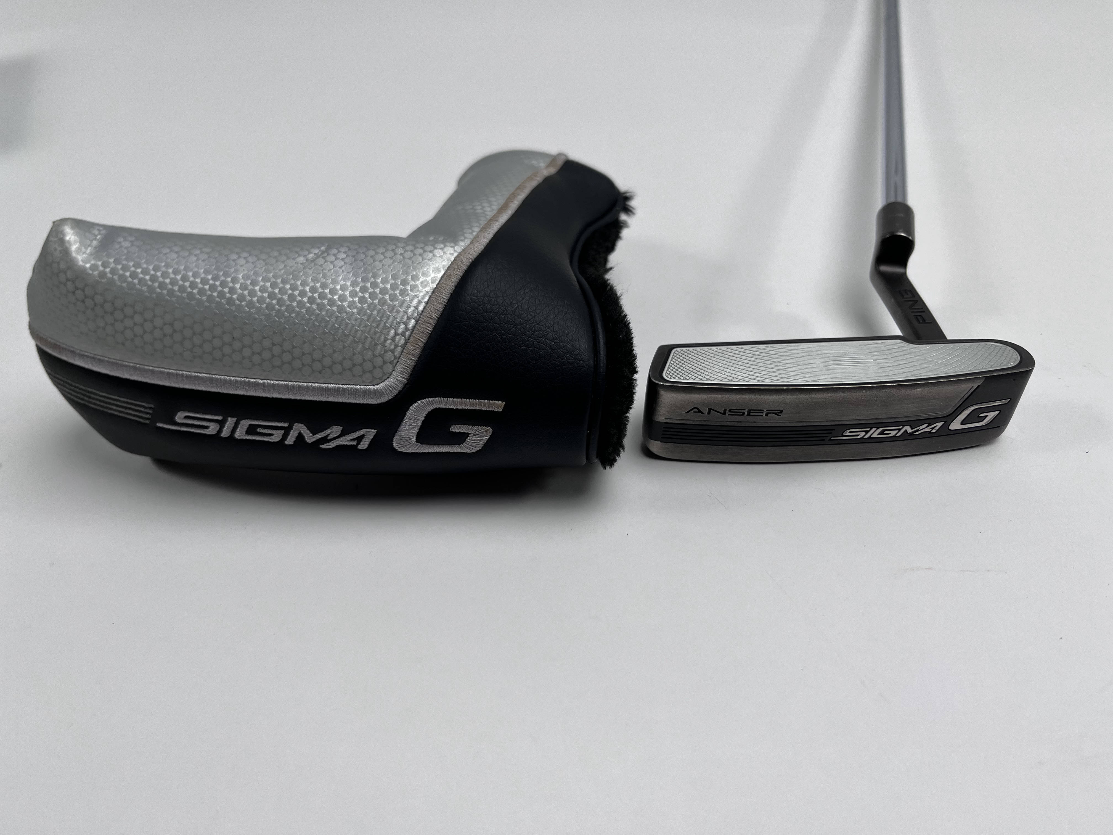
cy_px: 418
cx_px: 556
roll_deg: -1.0
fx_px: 836
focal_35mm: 26
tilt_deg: -43.5
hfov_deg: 67.3
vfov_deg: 53.1
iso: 50
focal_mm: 5.1
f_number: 1.6
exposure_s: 1/484
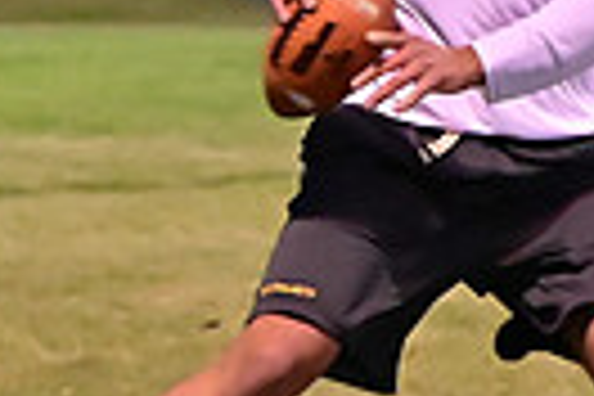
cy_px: 236
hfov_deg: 3.5
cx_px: 662
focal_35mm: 594
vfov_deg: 2.3
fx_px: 9800
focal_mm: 90
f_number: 4
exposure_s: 1/400
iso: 6400
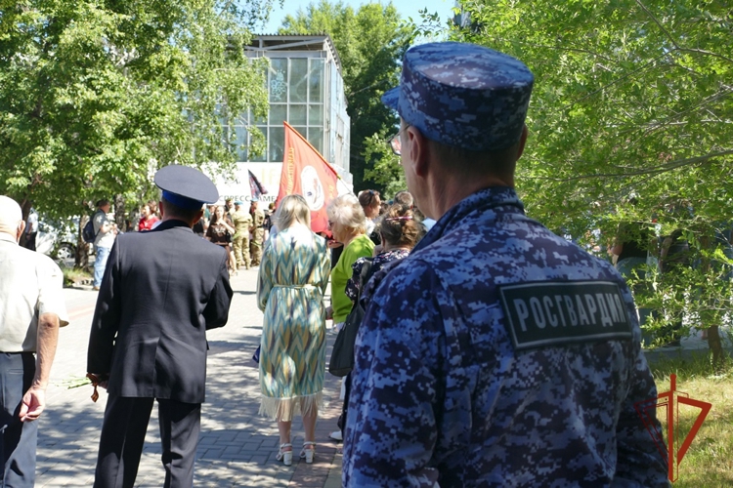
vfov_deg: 29.9
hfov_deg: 43.6
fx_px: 916
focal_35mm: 45
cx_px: 366
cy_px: 244
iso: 125
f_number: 3.2
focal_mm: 16.49
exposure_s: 1/500
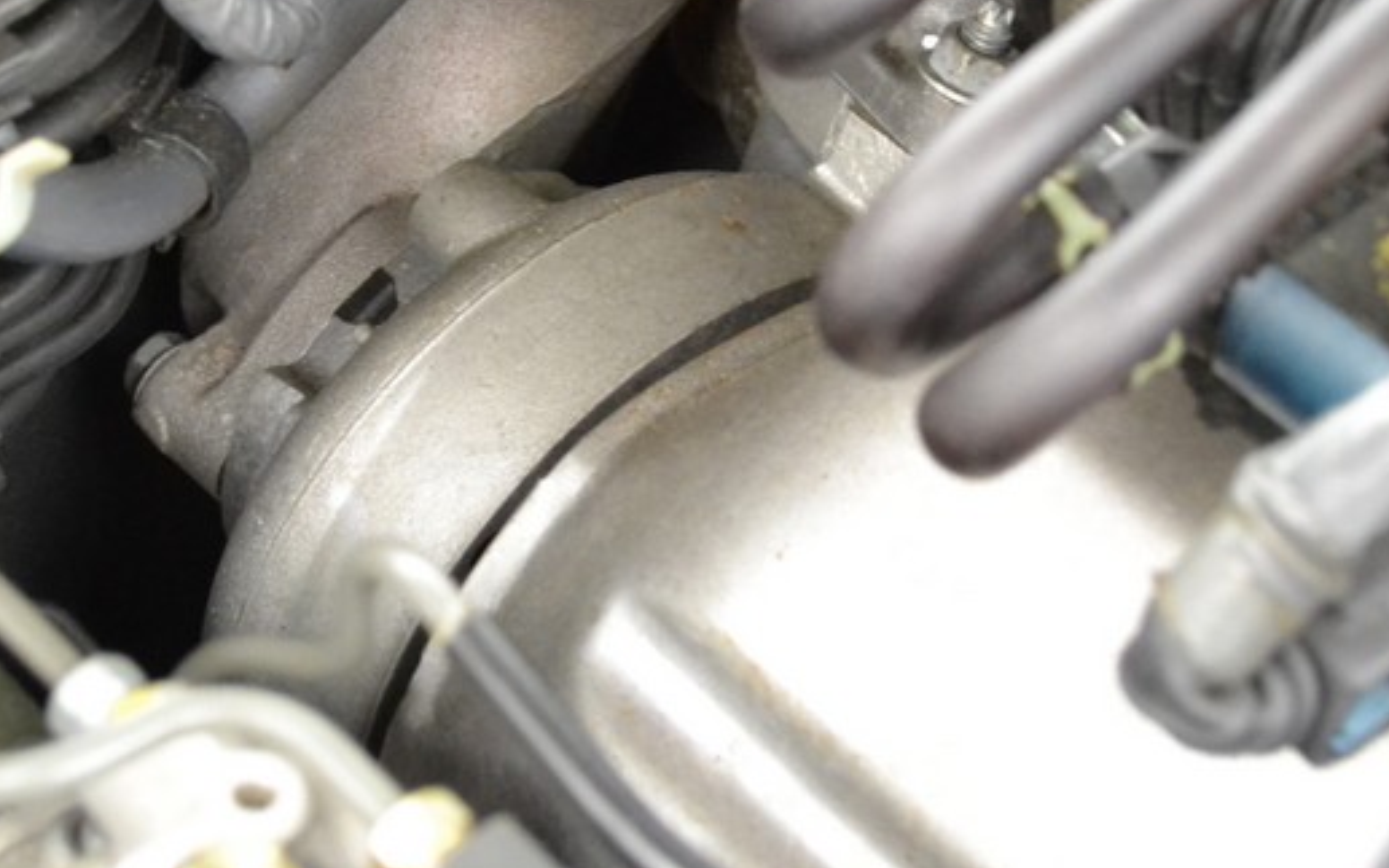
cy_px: 102
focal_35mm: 121
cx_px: 591
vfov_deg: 10.8
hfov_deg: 17.2
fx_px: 4580
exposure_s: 1/15
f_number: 5.3
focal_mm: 40
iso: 3200
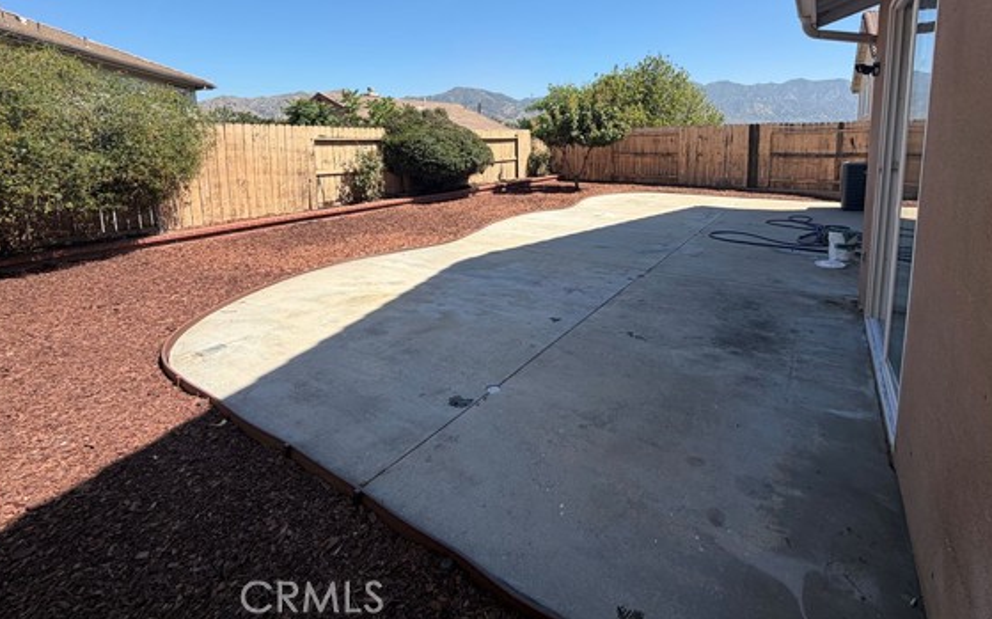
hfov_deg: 94.1
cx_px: 545
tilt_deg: -6.6
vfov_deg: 65.8
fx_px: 459
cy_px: 197
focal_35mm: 17
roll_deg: +0.9
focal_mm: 2.22
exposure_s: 1/770
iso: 25
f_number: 2.2
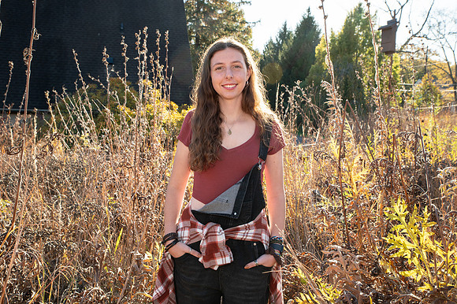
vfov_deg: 36.8
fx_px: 457
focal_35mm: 36
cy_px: 152
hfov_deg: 53.2
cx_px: 228
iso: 200
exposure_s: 1/200
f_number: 7.1
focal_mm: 36
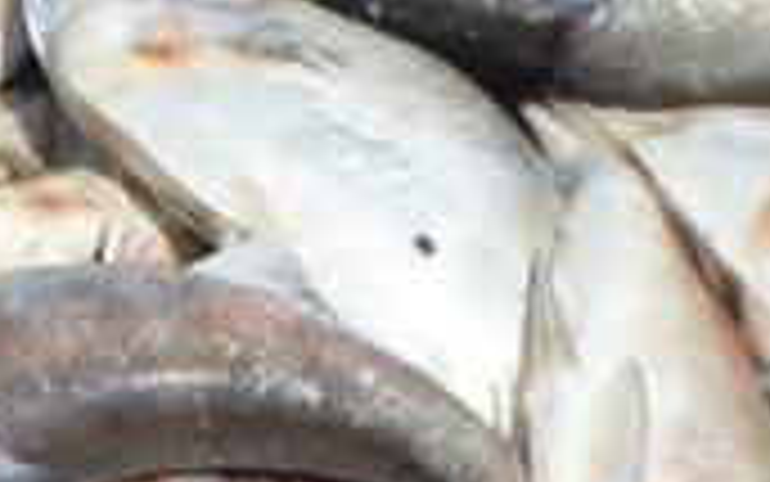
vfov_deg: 2.7
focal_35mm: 484
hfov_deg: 4.3
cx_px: -360
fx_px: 10159
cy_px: -264
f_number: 14
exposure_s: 1/640
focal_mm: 55
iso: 1000
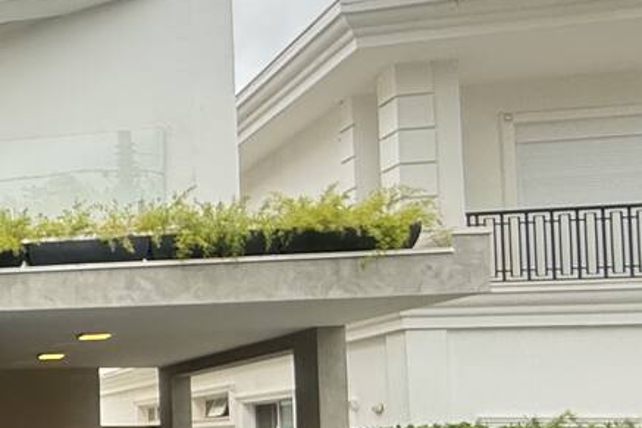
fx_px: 856
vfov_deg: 27.0
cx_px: -400
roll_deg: -0.6
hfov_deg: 25.6
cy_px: 396
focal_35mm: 48
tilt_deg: +4.4
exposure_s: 1/148
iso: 64
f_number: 2.2
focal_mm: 2.22
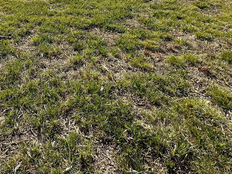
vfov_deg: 40.7
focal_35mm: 32
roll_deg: +0.4
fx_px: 214
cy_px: 17
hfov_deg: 52.1
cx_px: 37
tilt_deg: -21.2
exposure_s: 1/1147
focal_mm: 2.22
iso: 50
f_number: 2.2
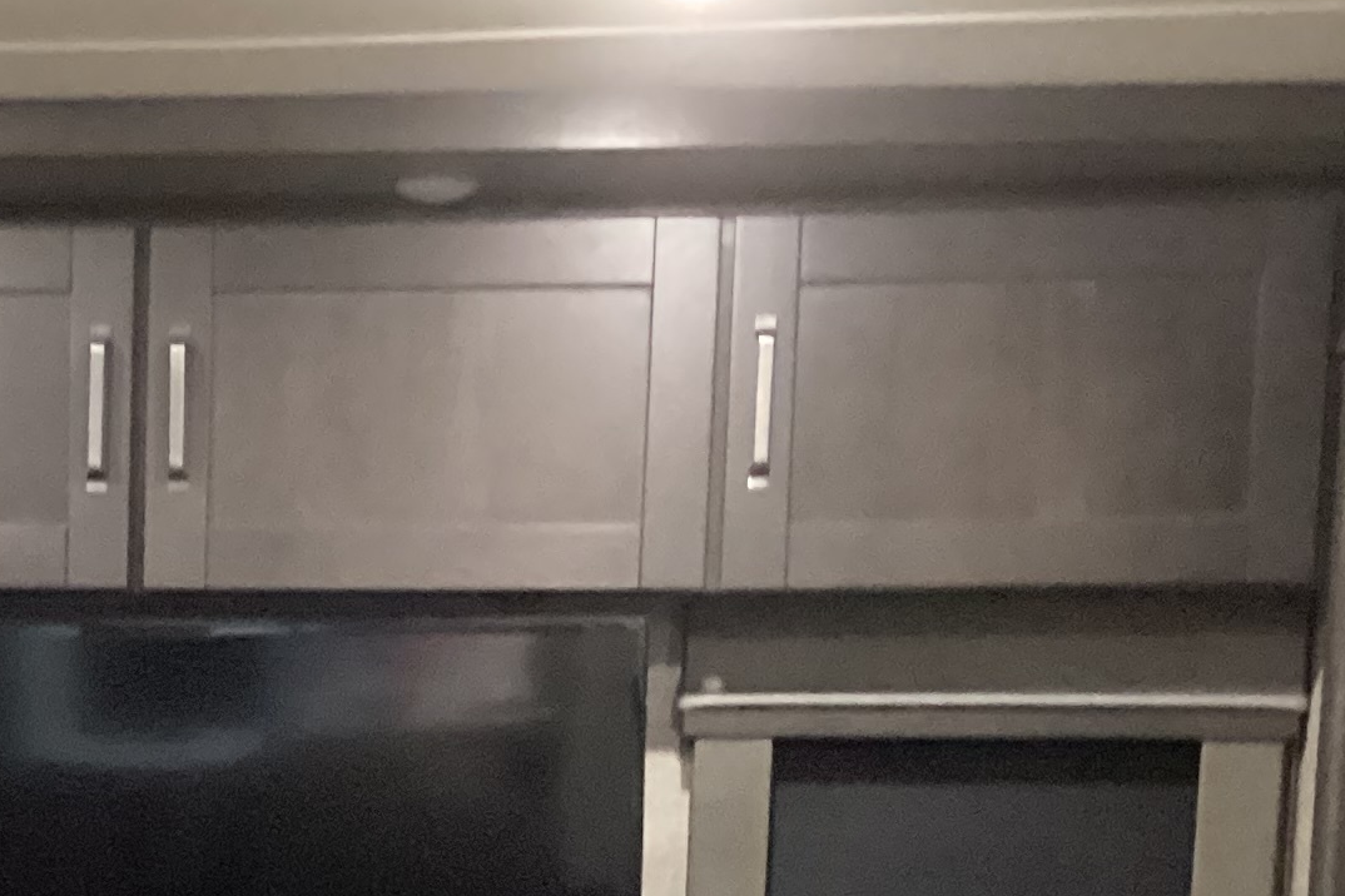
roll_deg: -1.3
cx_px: 4
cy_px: 1318
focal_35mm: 98
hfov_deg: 20.2
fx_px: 3661
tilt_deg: -10.7
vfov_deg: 13.2
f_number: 2.4
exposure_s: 1/17
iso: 640
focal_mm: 3.3
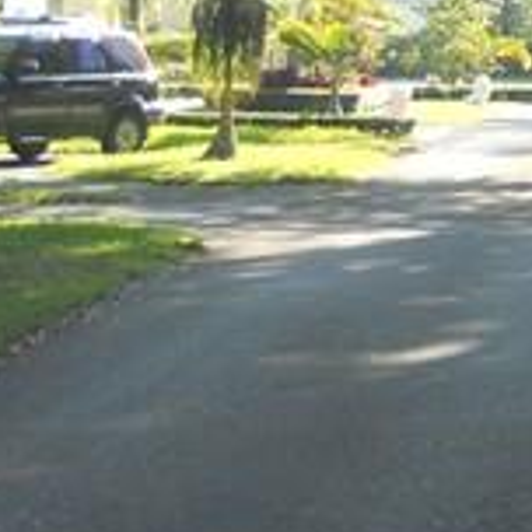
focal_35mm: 161
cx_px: 1099
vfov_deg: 10.7
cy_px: -91
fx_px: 2799
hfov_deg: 10.0
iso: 80
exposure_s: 1/125
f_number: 3.2
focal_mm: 4.9
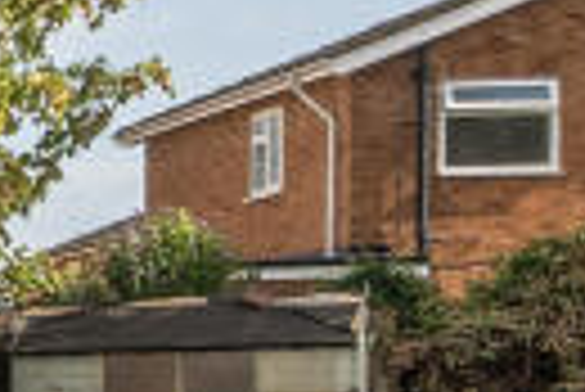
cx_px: -1269
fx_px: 2684
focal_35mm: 165
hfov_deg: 9.3
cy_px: 484
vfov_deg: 8.2
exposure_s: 1/800
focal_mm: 14
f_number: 8
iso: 400
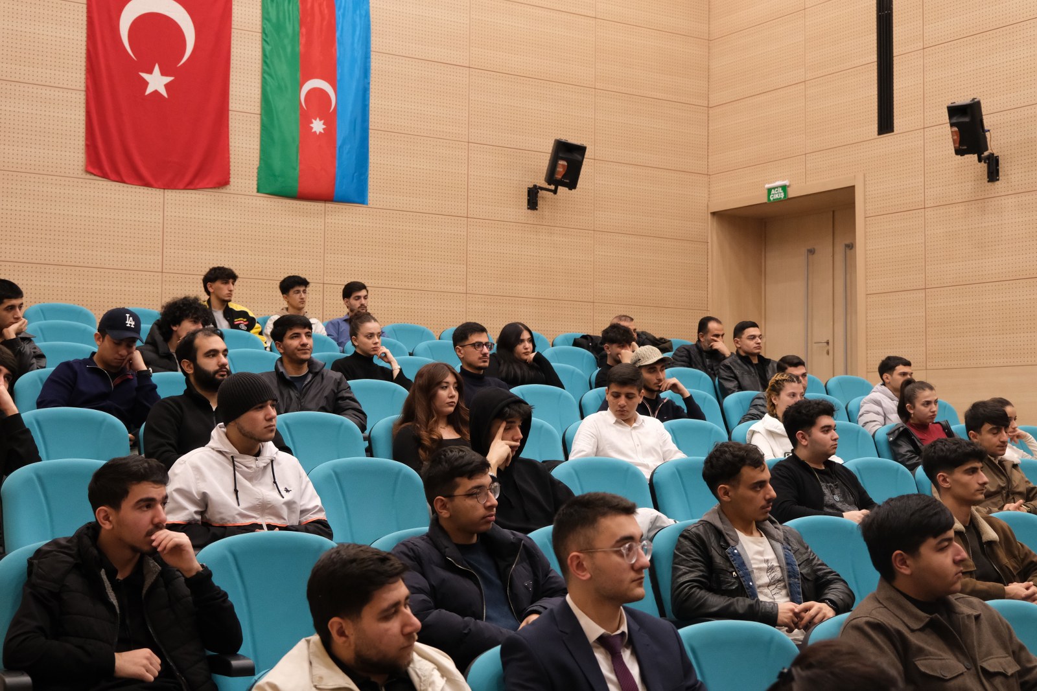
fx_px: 1325
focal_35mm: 46
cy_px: 346
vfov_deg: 29.2
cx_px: 518
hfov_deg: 42.7
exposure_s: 1/60
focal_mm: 30.8
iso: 3200
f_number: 4
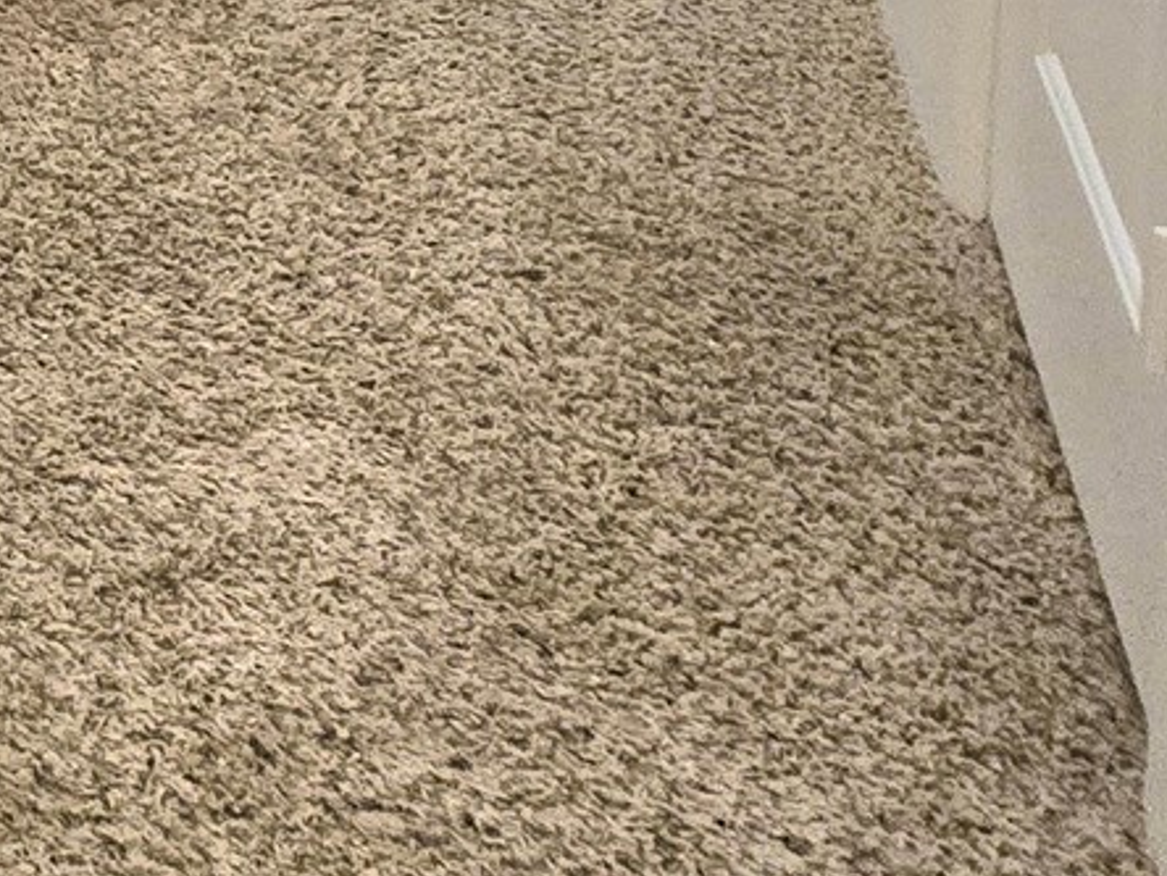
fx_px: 2023
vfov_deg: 16.7
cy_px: -973
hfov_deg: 22.3
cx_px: -831
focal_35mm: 60
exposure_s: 1/60.2
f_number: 2.2
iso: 800
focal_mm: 2.2
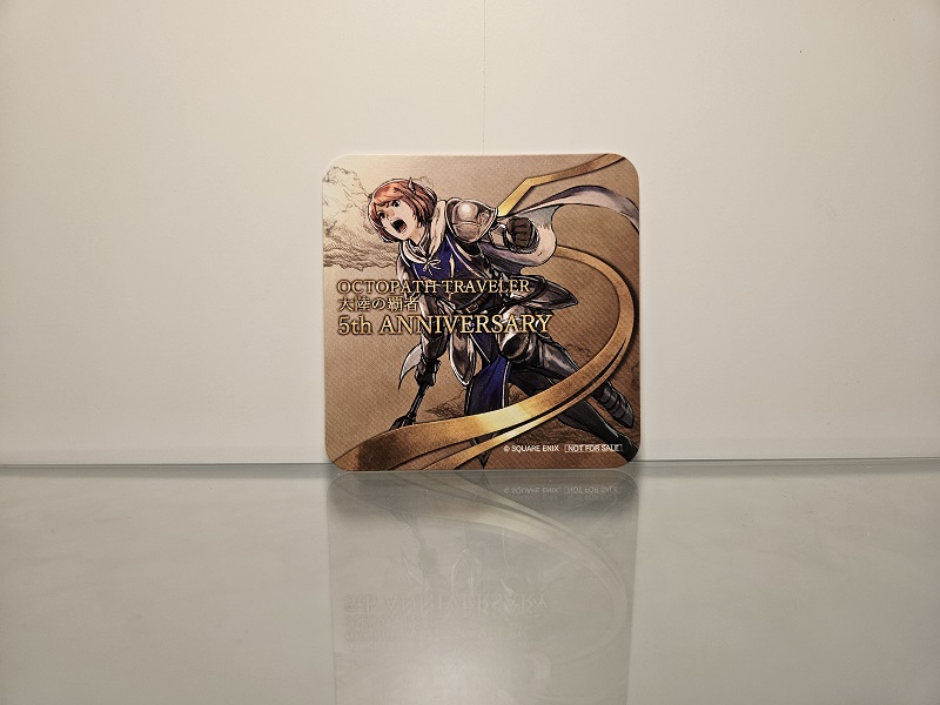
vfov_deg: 58.9
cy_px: 352
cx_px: 470
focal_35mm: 23
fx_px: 625
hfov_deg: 73.9
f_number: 1.8
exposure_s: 1/100
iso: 160
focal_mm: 5.4
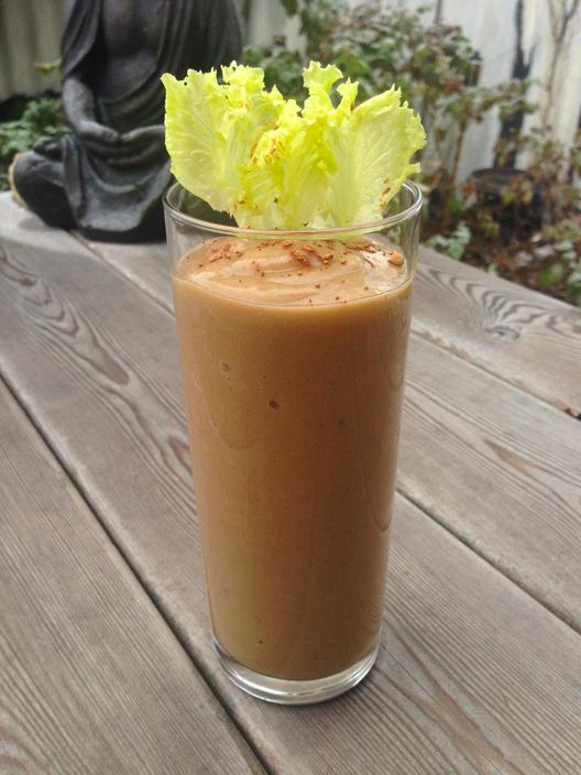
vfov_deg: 55.4
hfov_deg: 42.9
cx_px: 290
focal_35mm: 33
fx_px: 739
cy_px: 388
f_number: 2.4
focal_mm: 4.12
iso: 64
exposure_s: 1/120
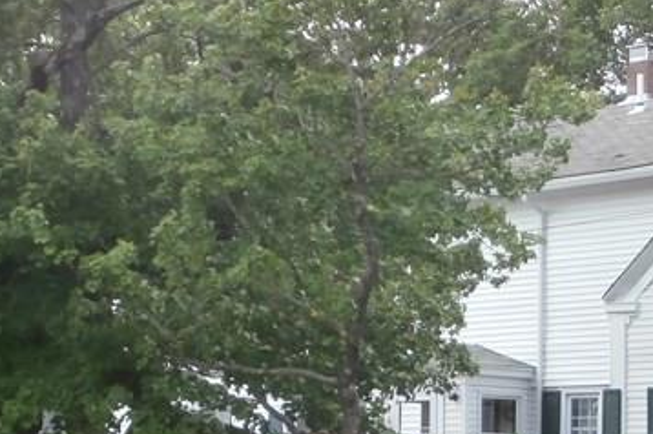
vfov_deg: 9.8
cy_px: 314
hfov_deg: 14.6
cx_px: 425
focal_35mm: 140
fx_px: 2537
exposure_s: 1/250
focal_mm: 8.29
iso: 100
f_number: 4.2
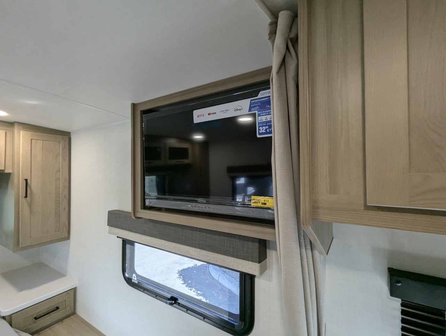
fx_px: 206
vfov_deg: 78.2
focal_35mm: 16
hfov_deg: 94.4
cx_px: 223
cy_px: 168
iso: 200
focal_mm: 2.35
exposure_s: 1/140
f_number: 2.2
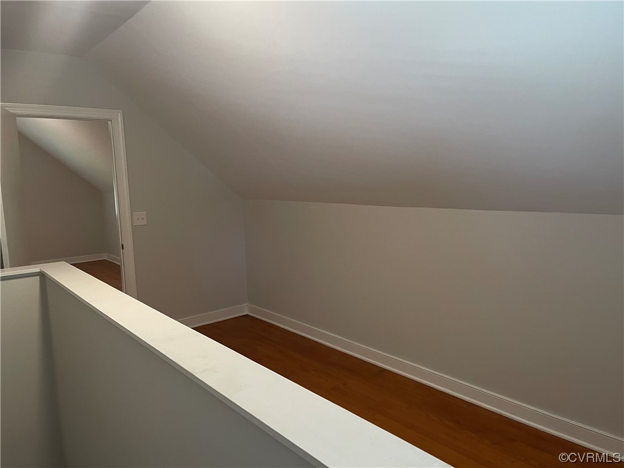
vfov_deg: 53.1
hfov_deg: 67.3
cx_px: 312
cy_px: 234
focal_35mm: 26
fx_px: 469
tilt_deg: -7.7
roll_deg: +0.7
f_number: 1.6
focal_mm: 5.1
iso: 125
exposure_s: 1/60
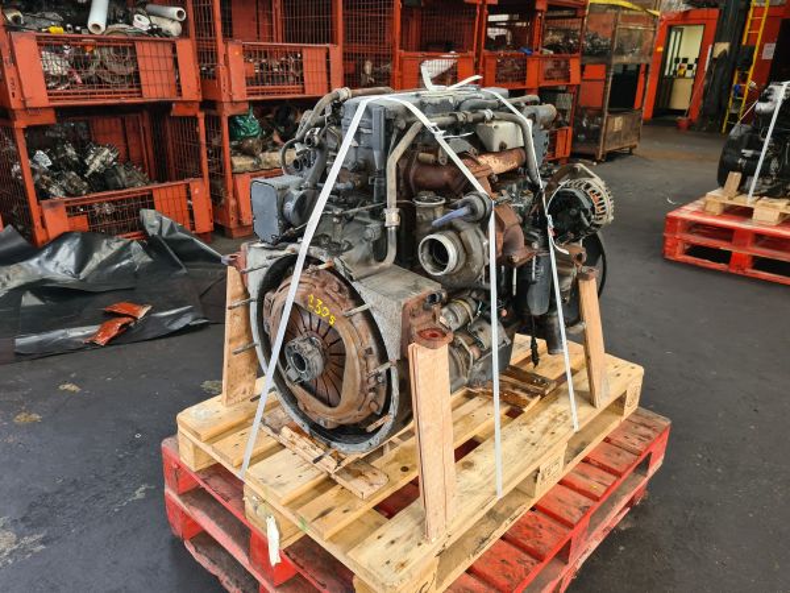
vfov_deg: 53.1
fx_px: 593
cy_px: 296
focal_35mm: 26
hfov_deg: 67.3
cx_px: 395
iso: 50
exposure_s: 1/50
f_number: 1.8
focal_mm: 5.4
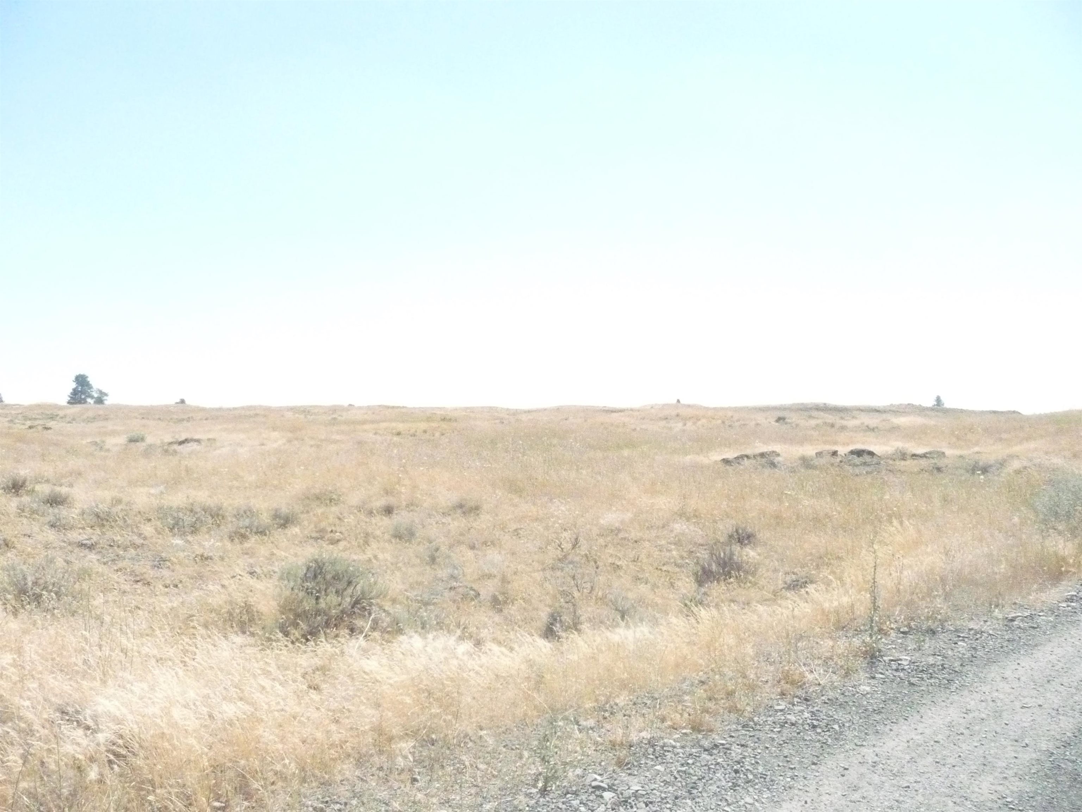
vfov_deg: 49.7
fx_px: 875
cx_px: 541
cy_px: 406
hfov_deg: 63.4
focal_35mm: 28
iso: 1600
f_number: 8
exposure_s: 1/2000
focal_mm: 4.7
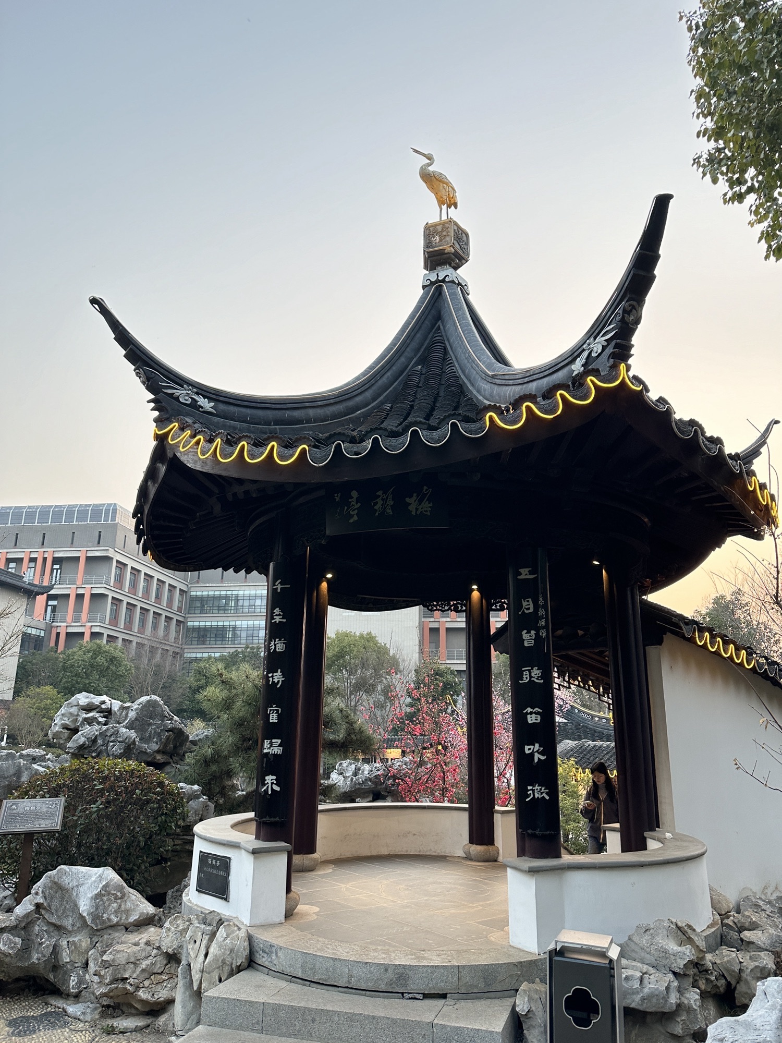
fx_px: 723
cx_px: 391
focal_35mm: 24
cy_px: 522
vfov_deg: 71.6
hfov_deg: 56.8
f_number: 1.78
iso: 125
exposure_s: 1/100
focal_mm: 6.86
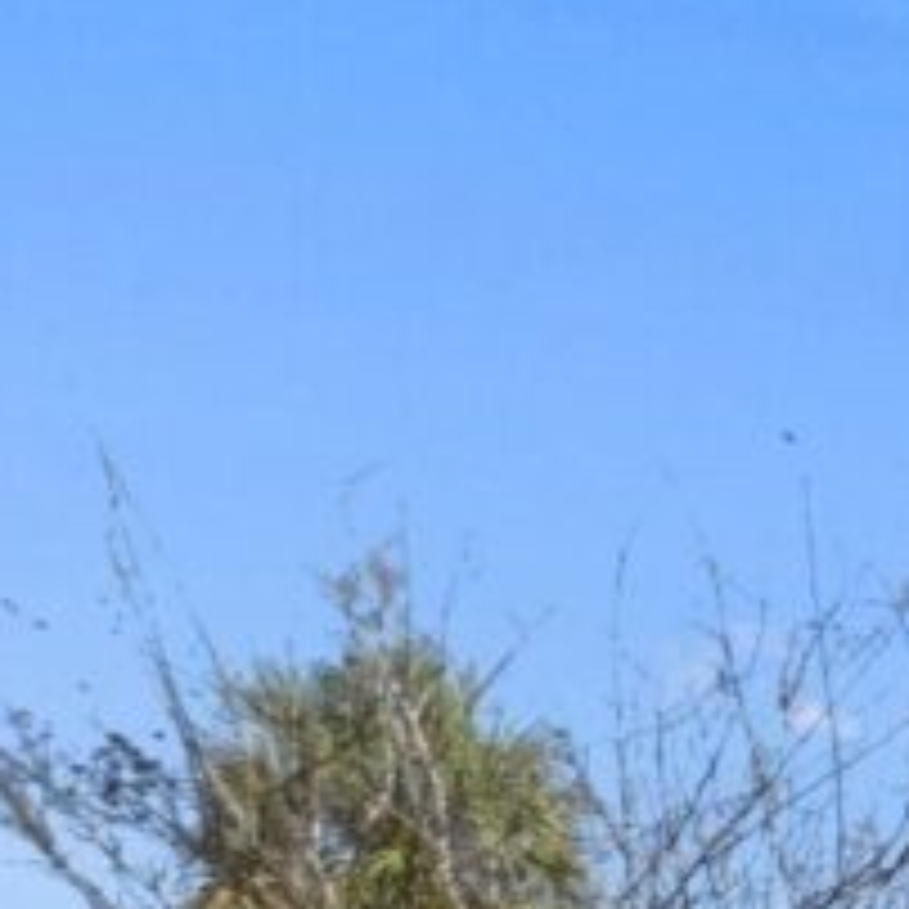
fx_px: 3060
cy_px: 1426
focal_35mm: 103
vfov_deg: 15.4
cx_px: 2192
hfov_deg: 12.9
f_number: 6
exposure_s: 1/500
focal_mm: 4
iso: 125
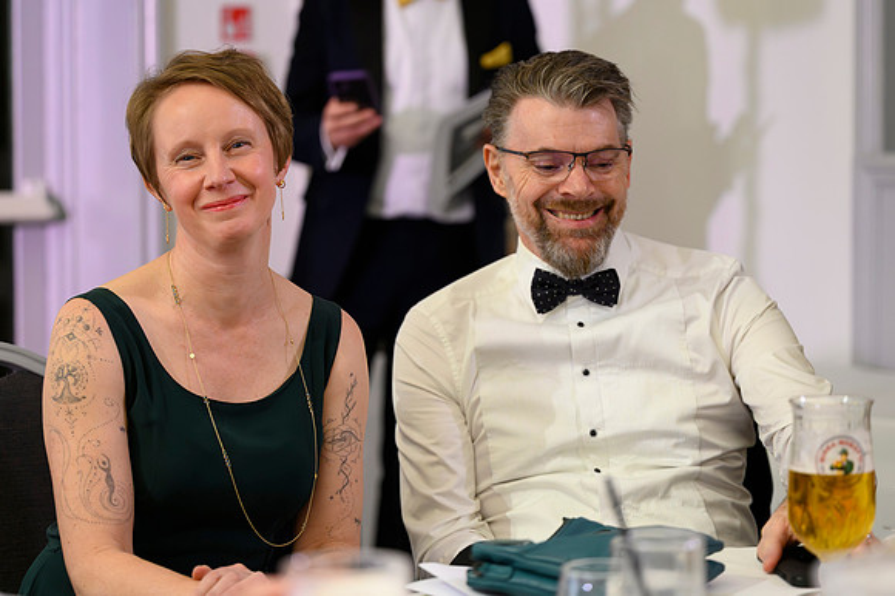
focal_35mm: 93
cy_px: 257
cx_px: 460
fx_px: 2317
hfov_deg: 21.9
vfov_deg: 14.6
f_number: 2.8
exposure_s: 1/200
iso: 3200
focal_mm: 82
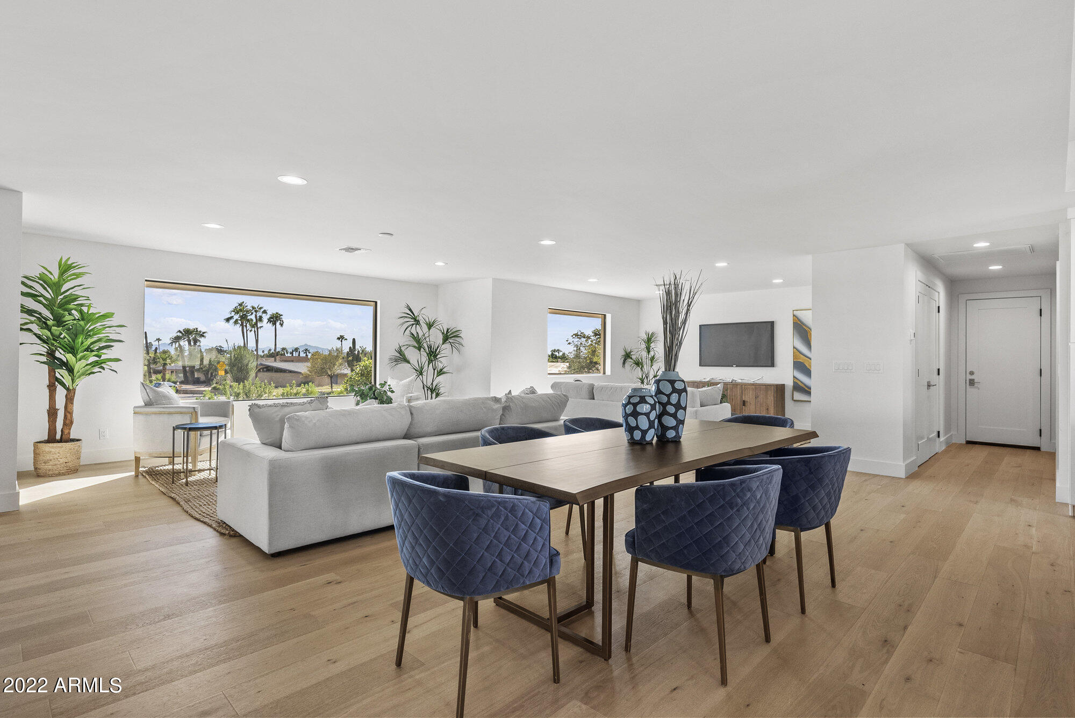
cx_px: 538
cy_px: 359
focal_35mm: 18
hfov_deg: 90.0
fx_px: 538
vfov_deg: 67.5
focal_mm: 18
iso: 2000
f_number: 8
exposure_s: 1/30
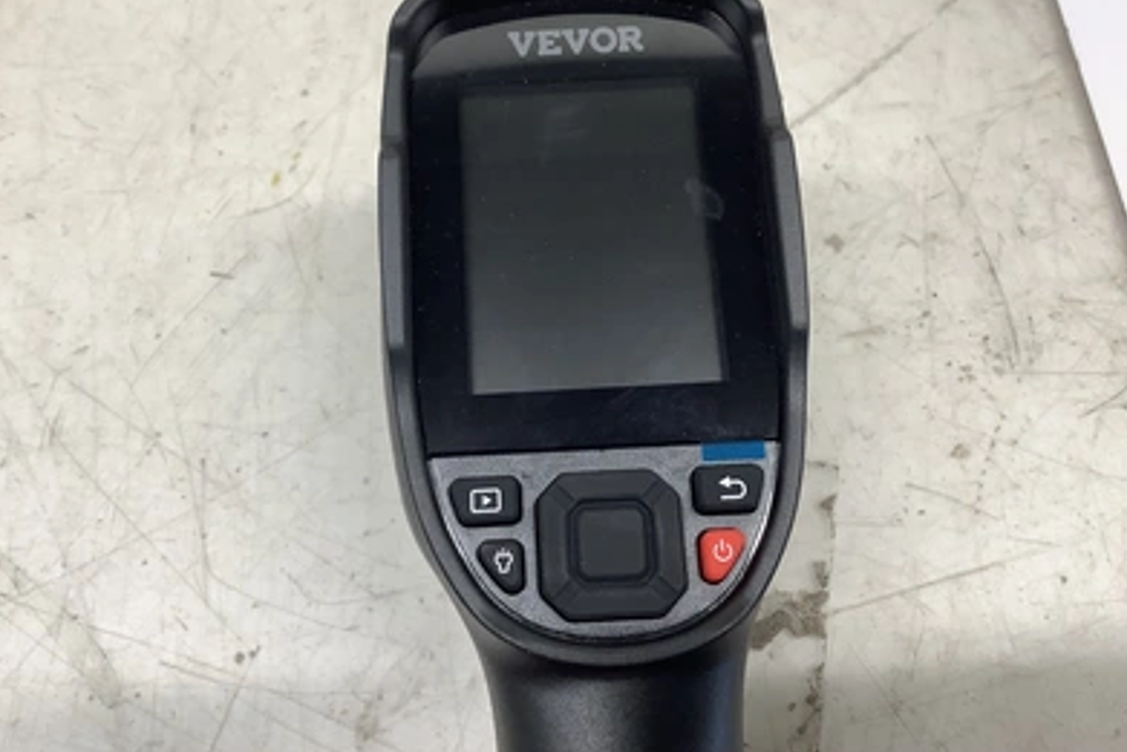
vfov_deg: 39.9
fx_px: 1033
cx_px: 556
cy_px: 326
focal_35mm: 33
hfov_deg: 57.2
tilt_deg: -62.8
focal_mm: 3.3
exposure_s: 1/120
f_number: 2.4
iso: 100
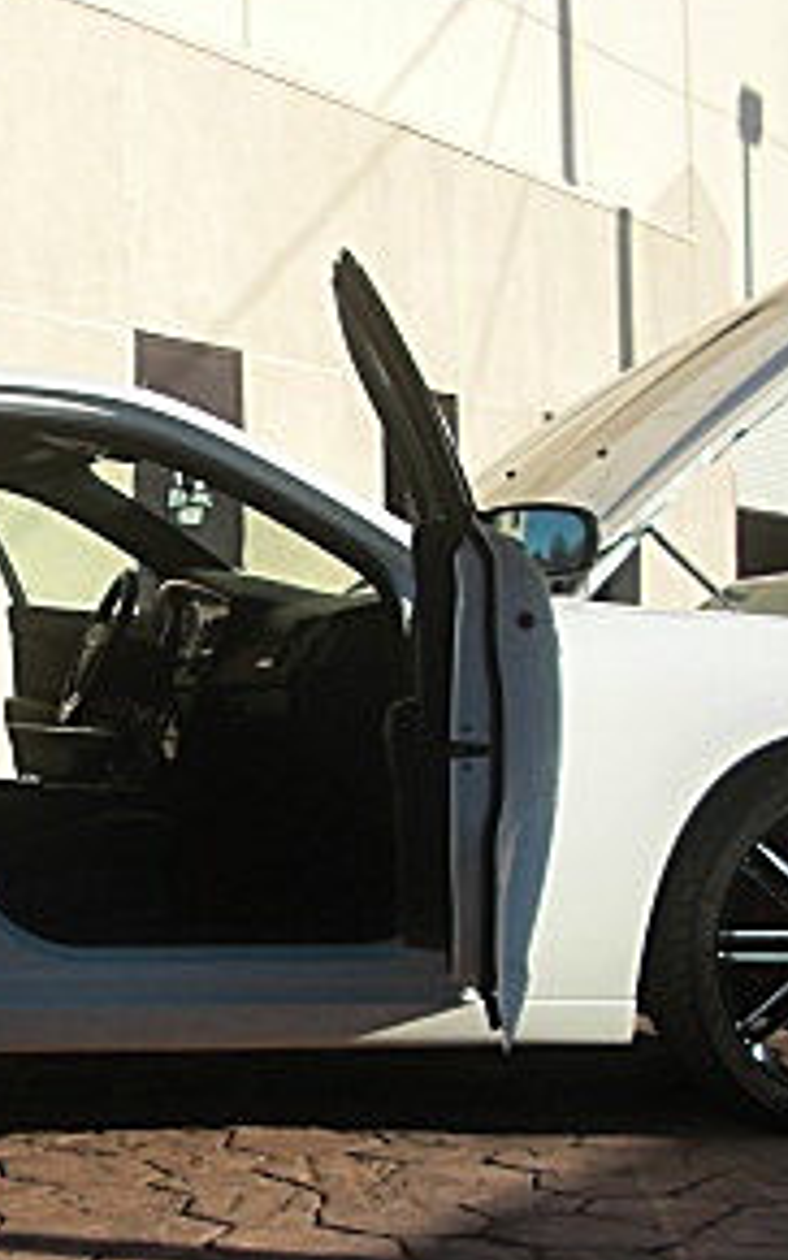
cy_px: 905
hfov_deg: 15.2
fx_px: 2885
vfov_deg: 24.4
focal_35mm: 84
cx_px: -61
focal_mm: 6.3
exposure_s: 1/1000
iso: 50
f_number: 2.8
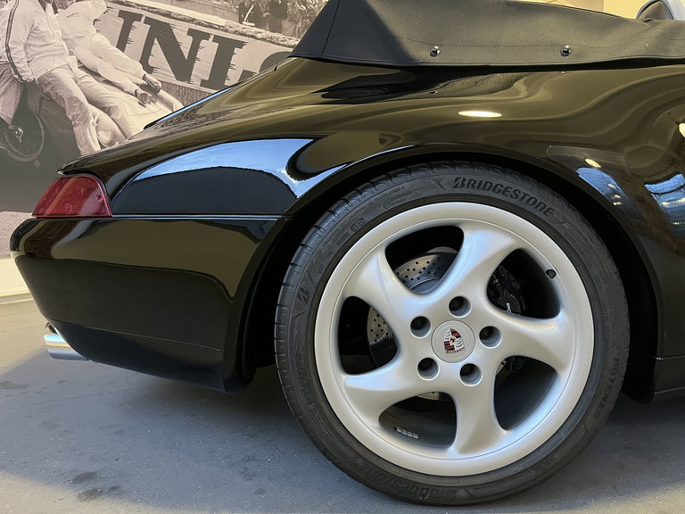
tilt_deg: -6.4
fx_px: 515
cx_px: 342
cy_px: 257
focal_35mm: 26
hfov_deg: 67.3
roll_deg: +1.2
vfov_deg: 53.1
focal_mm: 5.1
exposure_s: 1/33
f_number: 1.6
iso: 500
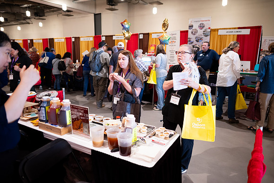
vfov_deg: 53.2
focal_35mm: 24
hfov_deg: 73.7
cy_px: 92
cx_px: 137
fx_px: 183
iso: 1600
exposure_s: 1/200
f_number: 1.8
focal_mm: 24
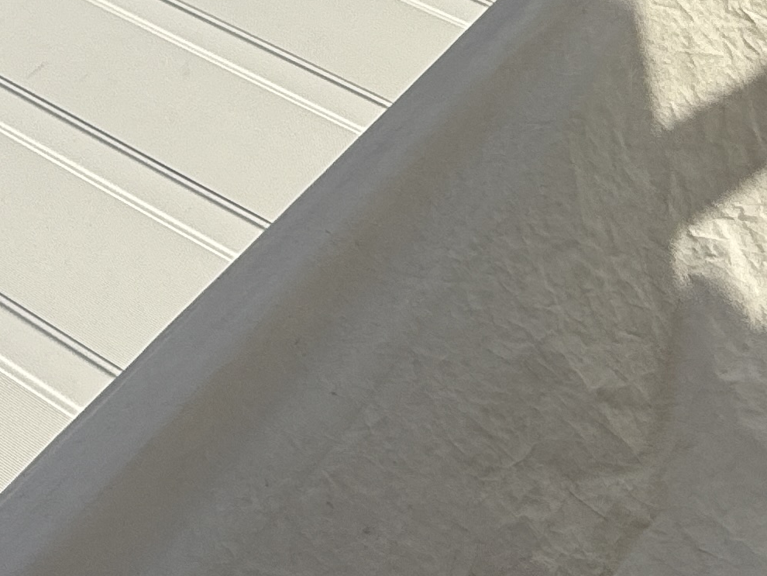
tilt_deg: -42.9
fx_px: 1263
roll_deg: -1.2
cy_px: 63
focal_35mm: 57
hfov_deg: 32.8
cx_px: 618
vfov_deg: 24.9
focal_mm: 2.22
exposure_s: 1/6173
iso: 50
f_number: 2.2
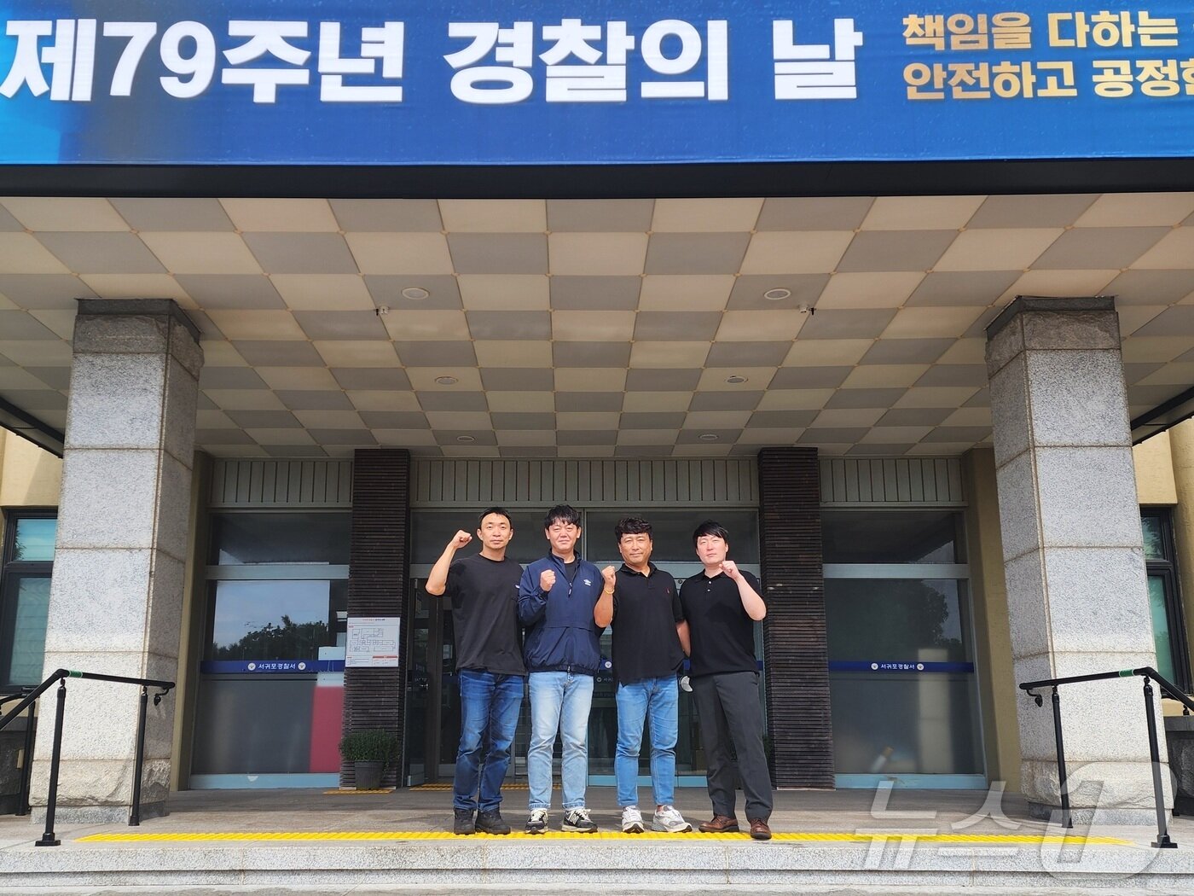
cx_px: 597
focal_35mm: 23
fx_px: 793
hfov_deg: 73.9
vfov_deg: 58.9
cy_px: 448
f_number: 1.8
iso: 12
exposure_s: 1/357
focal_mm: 6.4
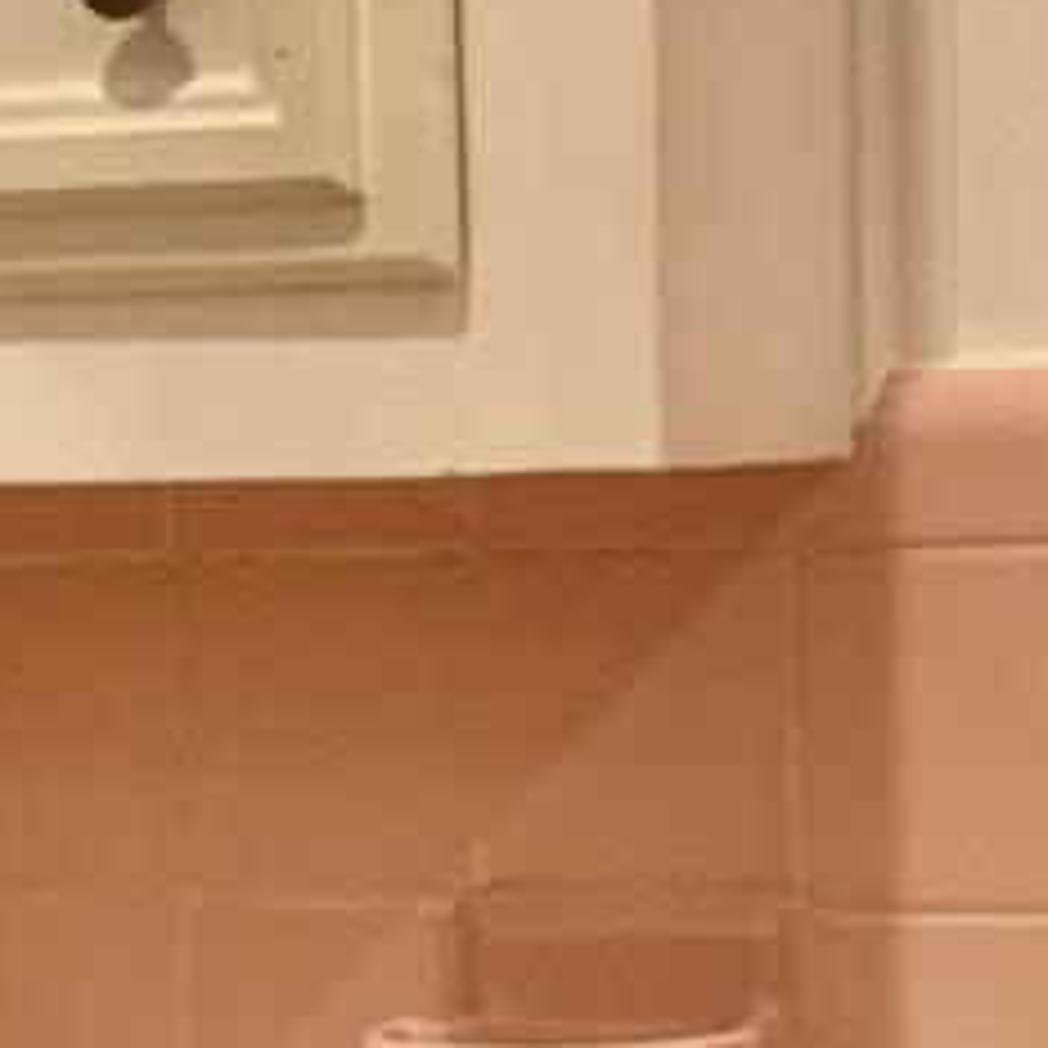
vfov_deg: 9.5
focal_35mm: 182
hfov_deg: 9.6
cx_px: 337
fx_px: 6234
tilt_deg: -7.6
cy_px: 1232
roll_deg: +2.9
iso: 160
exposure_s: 1/120
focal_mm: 6.76
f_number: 1.78
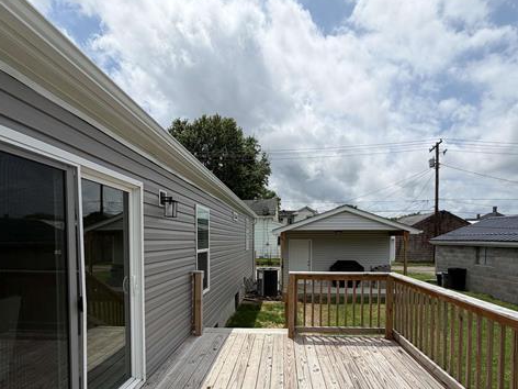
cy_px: 249
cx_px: 272
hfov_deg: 84.6
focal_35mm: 19
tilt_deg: -2.0
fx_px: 284
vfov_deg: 67.3
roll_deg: +0.0
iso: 20
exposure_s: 1/1572
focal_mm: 2.22
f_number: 2.2
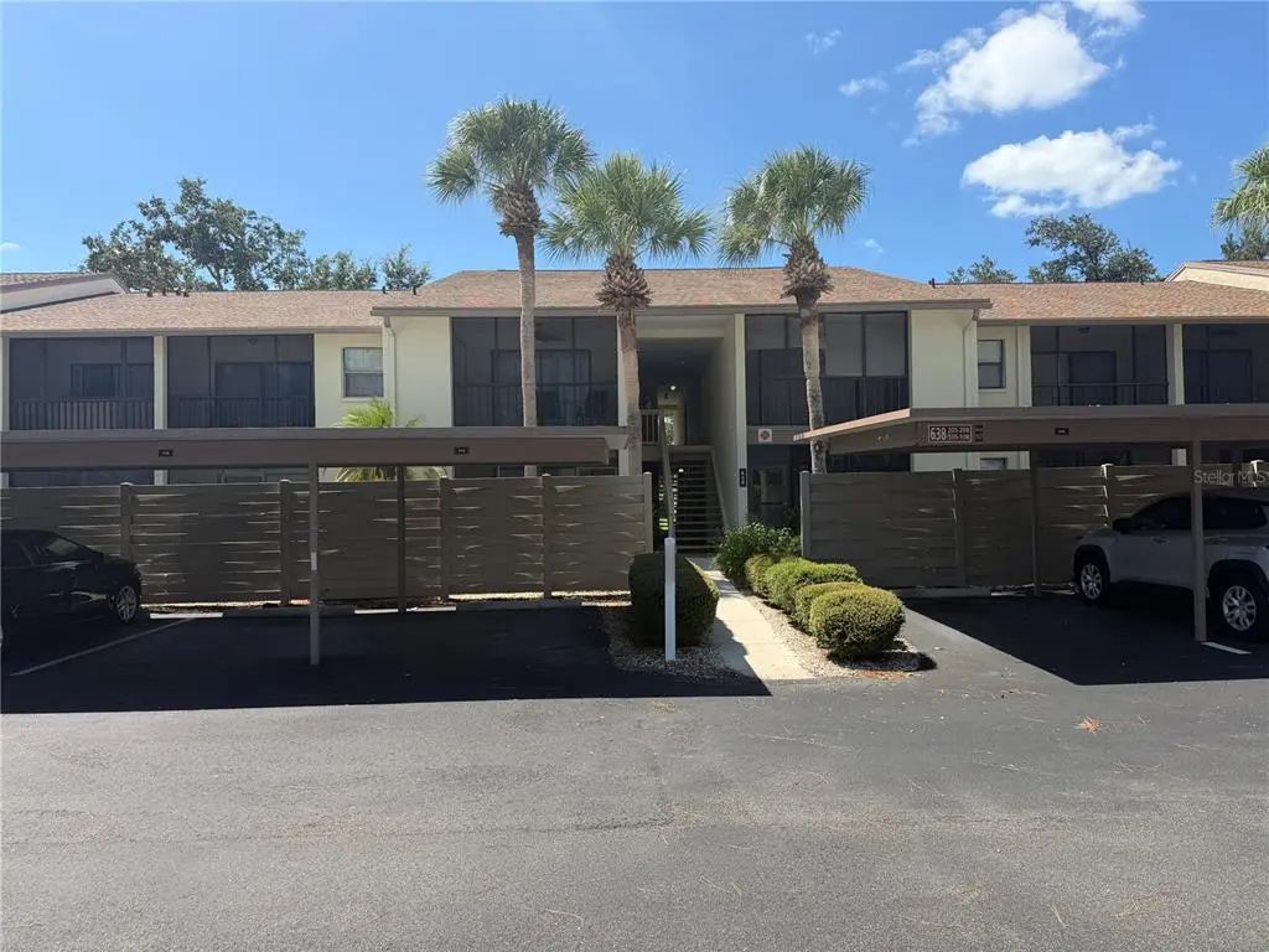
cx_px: 634
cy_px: 476
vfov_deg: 56.8
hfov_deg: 71.6
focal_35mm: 24
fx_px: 880
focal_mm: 6.76
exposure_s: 1/3021
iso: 80
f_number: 1.78
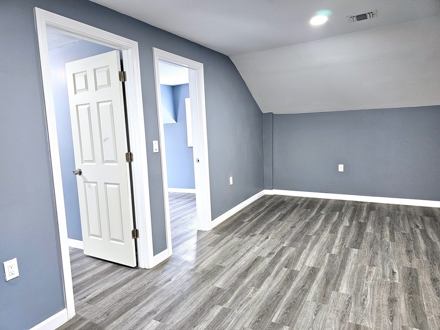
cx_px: 220
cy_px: 165
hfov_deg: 73.9
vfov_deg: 58.9
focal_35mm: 23
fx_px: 292
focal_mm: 6.3
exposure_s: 1/60.2
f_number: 1.7
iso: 500
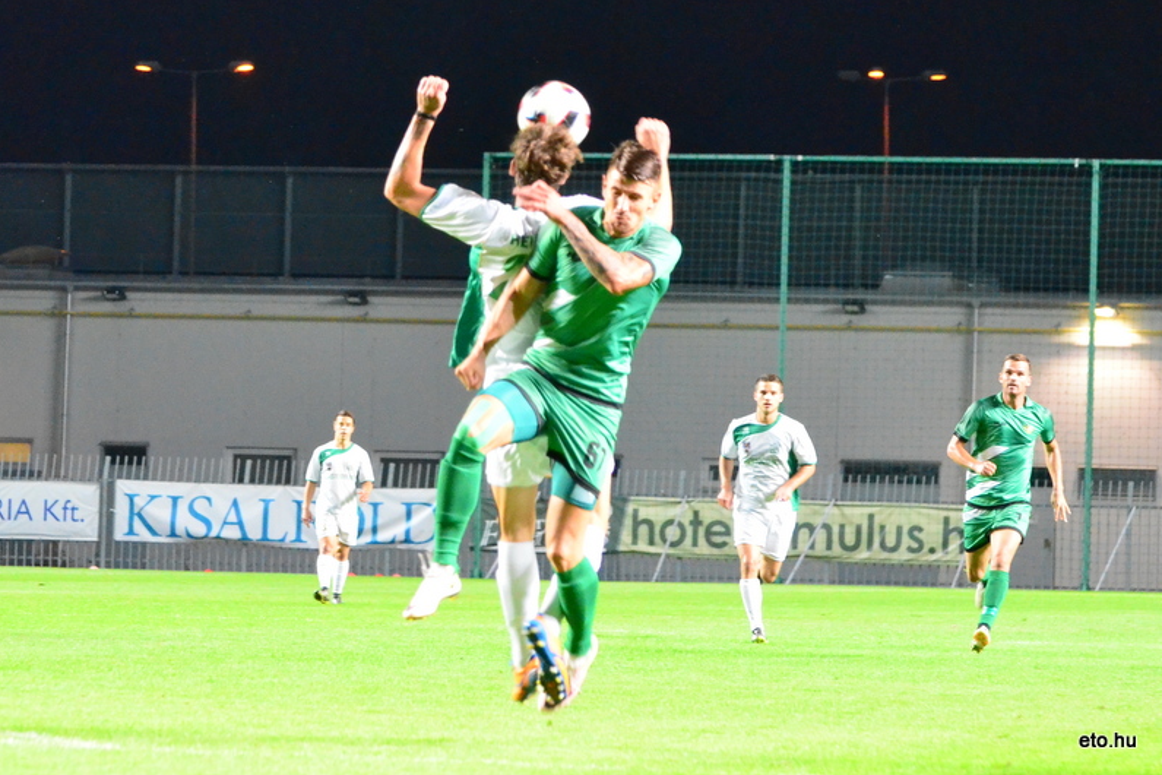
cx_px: 582
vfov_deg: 8.9
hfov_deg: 13.3
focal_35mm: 154
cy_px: 386
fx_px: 4970
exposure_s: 1/250
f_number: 4.5
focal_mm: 102
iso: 6400
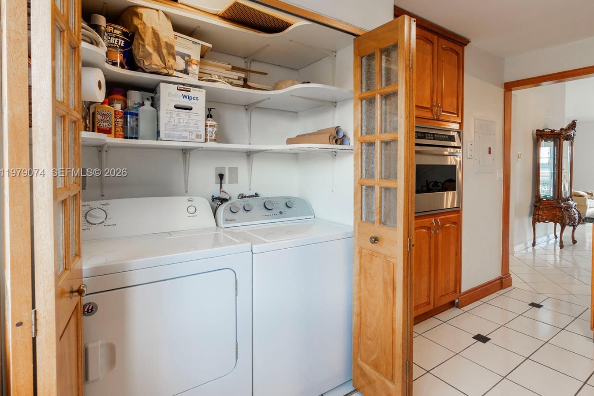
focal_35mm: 20
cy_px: 173
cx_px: 343
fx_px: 323
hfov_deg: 84.5
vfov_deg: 62.8
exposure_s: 1/10
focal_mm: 11
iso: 250
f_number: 5
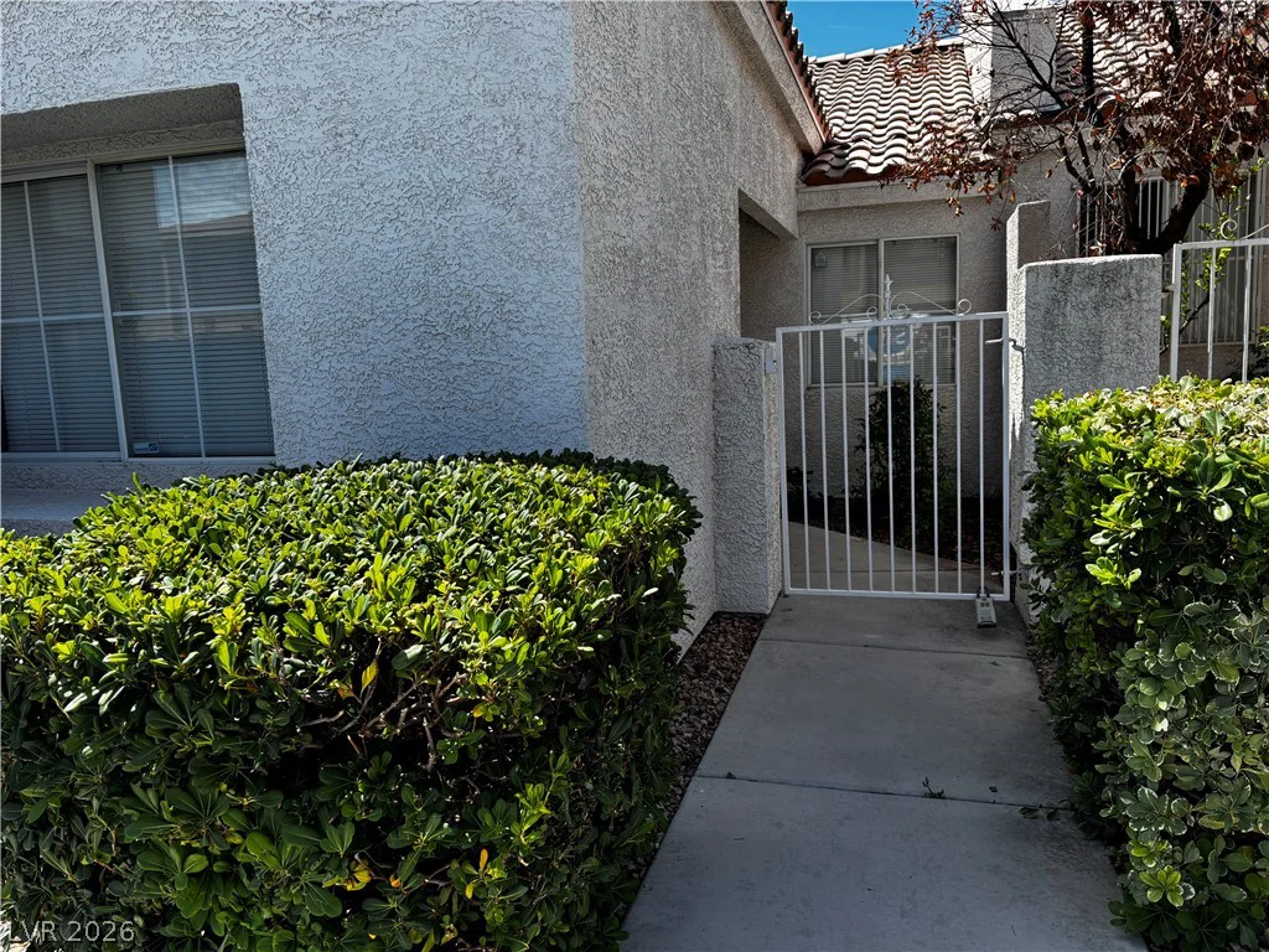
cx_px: 634
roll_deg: +2.4
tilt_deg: -8.1
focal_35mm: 26
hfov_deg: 67.3
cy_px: 476
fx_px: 953
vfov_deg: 53.1
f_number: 1.6
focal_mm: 5.96
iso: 50
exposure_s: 1/1311
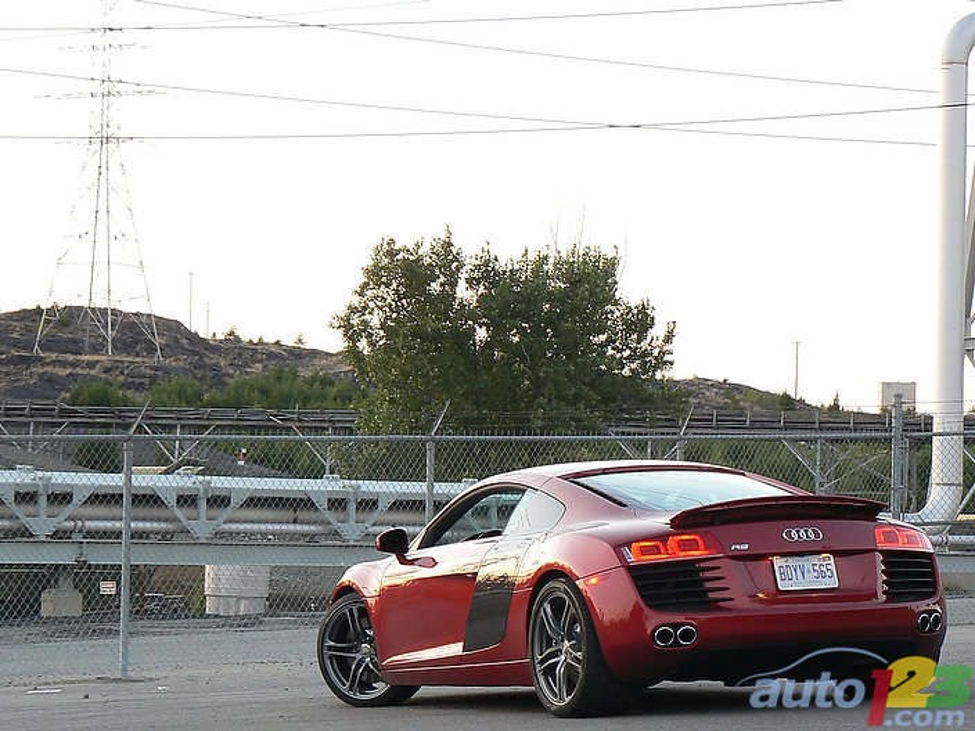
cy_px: 366
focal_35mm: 104
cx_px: 488
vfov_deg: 14.2
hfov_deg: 18.9
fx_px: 2929
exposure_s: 1/15
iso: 100
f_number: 3.2
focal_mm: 12.6
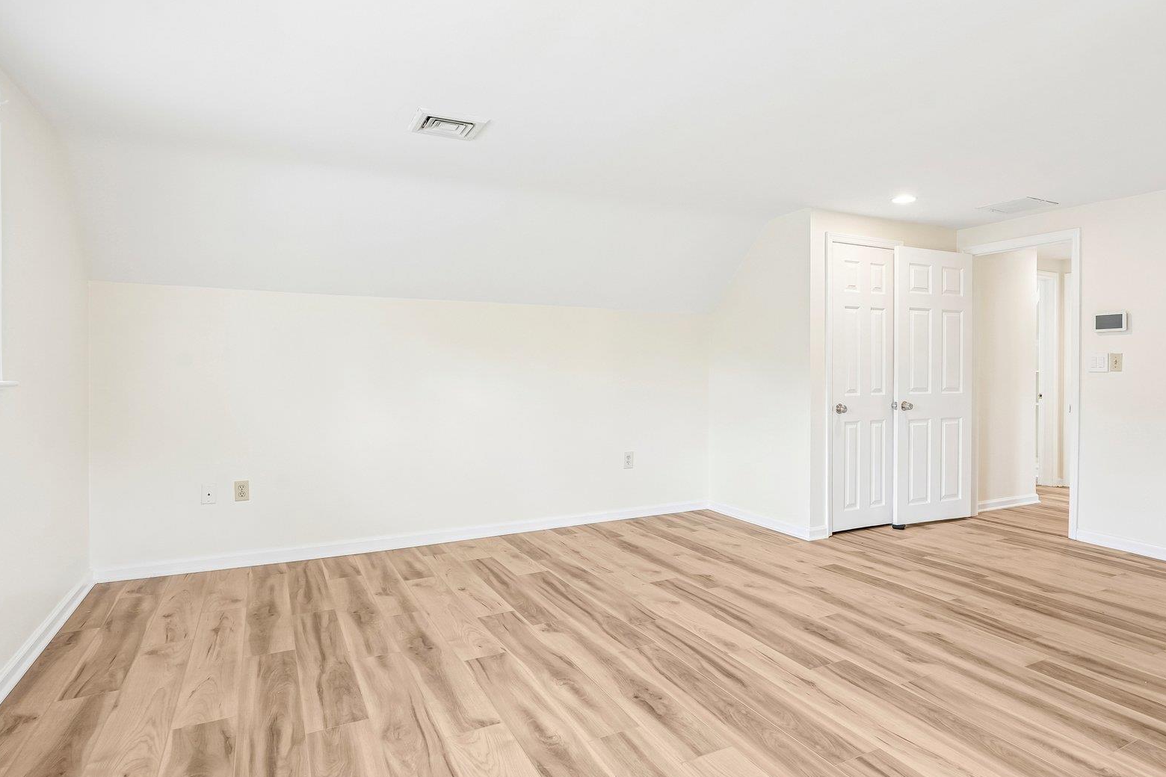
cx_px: 655
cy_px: 376
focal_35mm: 21
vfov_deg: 59.5
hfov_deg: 80.8
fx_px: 680
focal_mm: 16
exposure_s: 1/13
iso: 400
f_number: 8
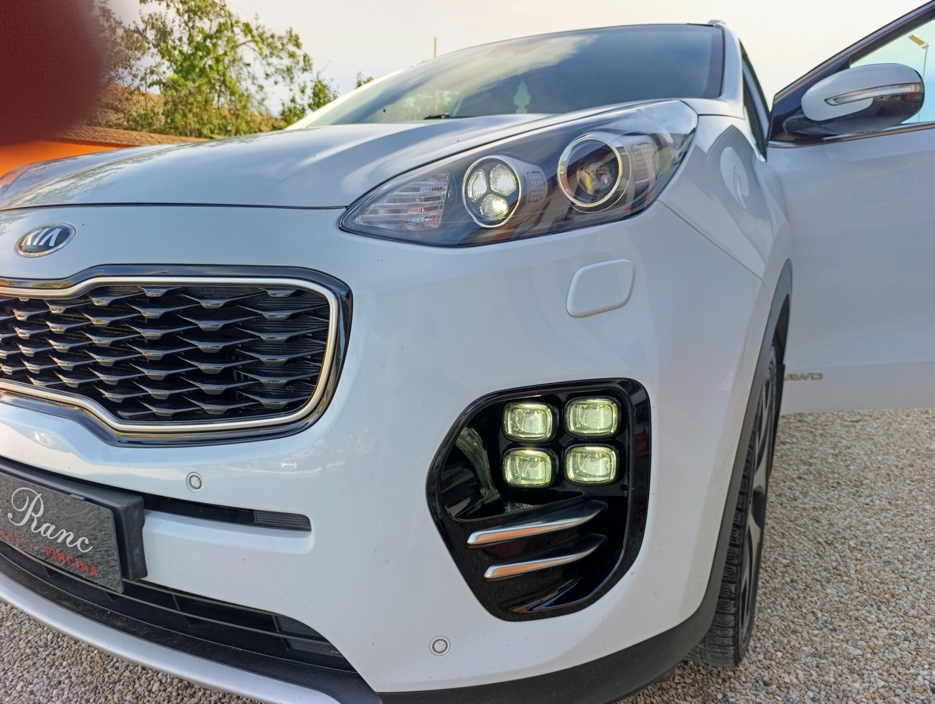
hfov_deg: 73.8
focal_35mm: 23
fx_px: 622
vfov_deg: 59.0
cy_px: 352
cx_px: 468
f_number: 1.6
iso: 50
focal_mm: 6.14
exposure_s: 1/169
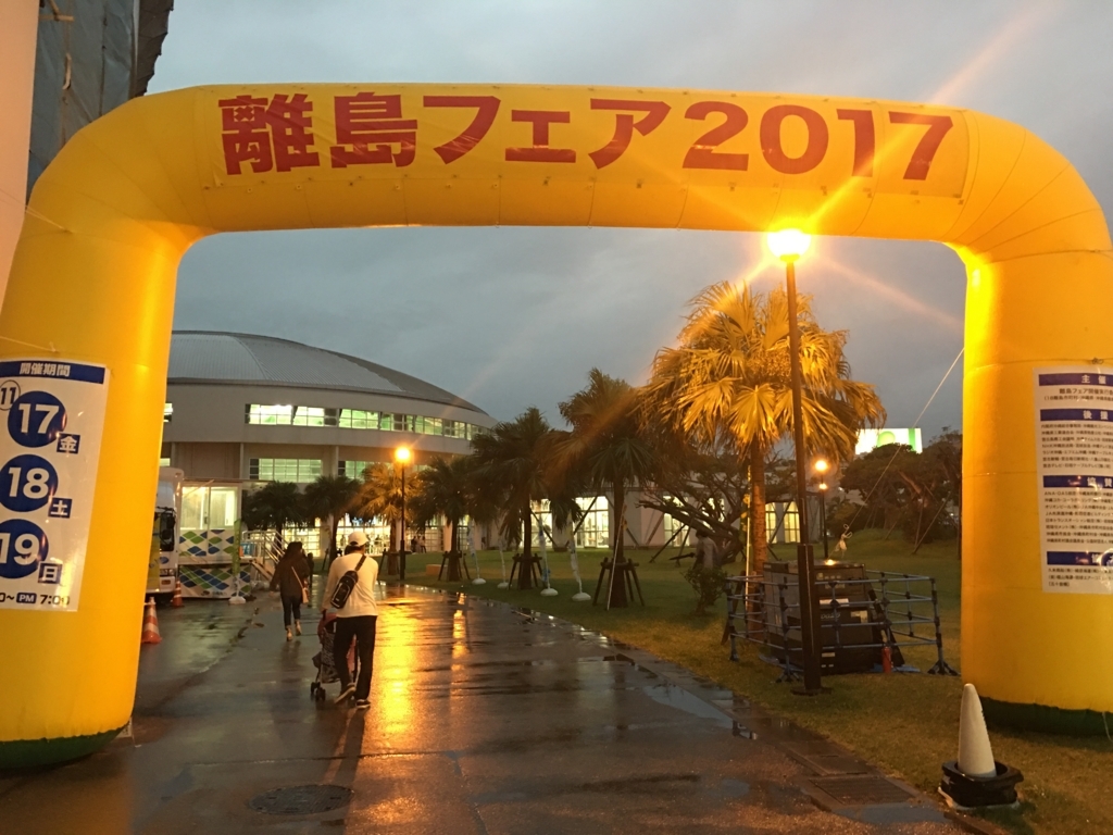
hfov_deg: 61.7
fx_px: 932
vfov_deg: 48.2
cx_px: 556
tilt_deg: +8.6
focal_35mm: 29
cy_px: 418
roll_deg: +1.6
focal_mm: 4.15
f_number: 2.2
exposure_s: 1/10
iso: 100
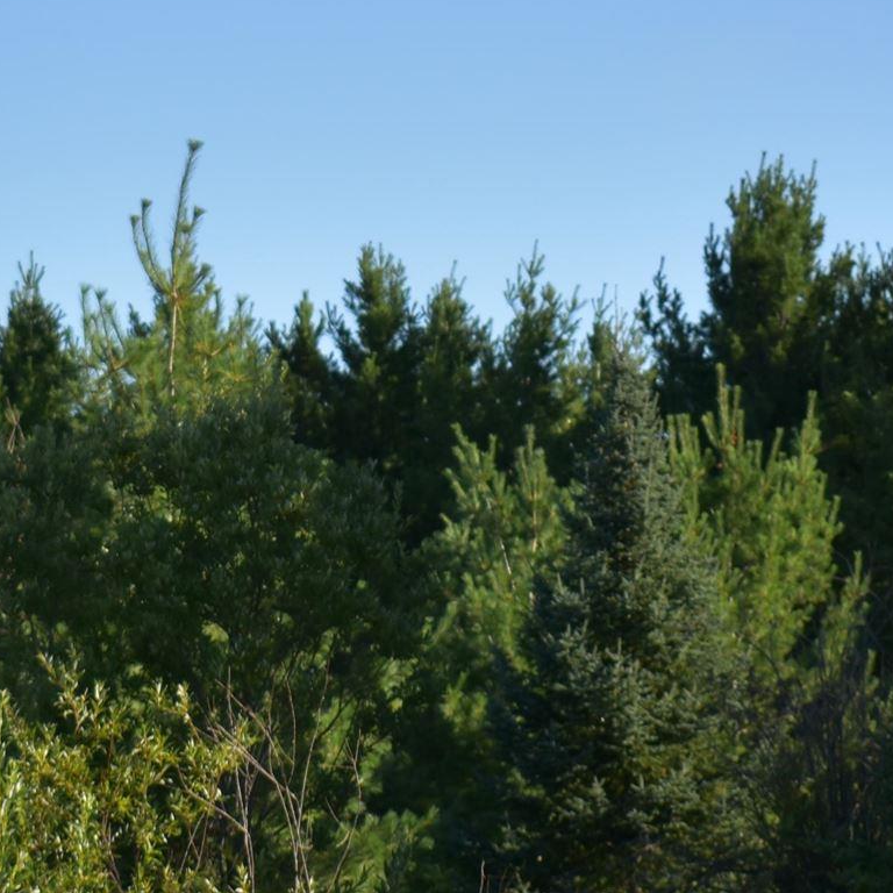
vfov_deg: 12.6
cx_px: 252
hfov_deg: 12.7
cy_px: 150
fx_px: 4019
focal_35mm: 138
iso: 100
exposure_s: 1/500
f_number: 4
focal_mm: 27
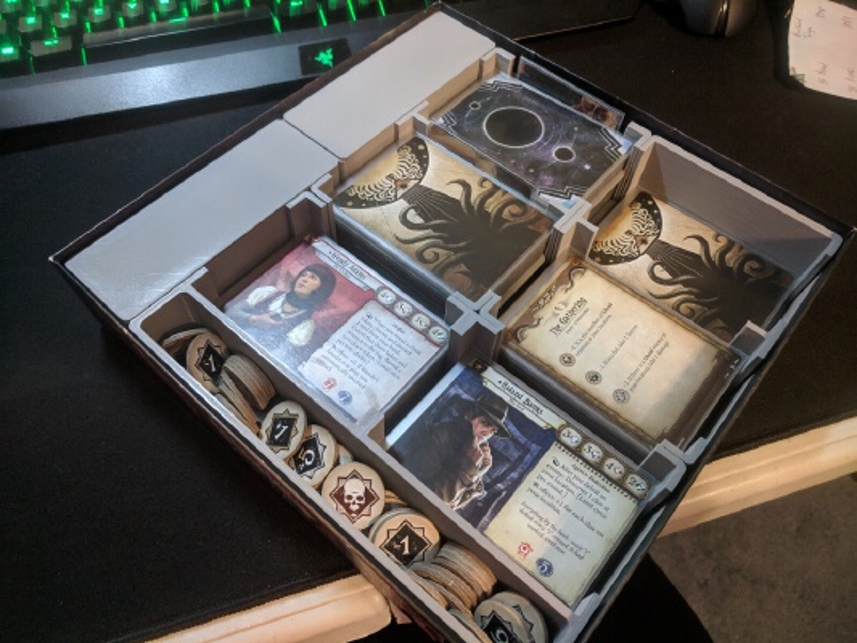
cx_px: 428
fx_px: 644
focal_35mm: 26
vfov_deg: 53.1
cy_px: 322
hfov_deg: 67.3
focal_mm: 4.67
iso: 746
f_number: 2
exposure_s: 1/40
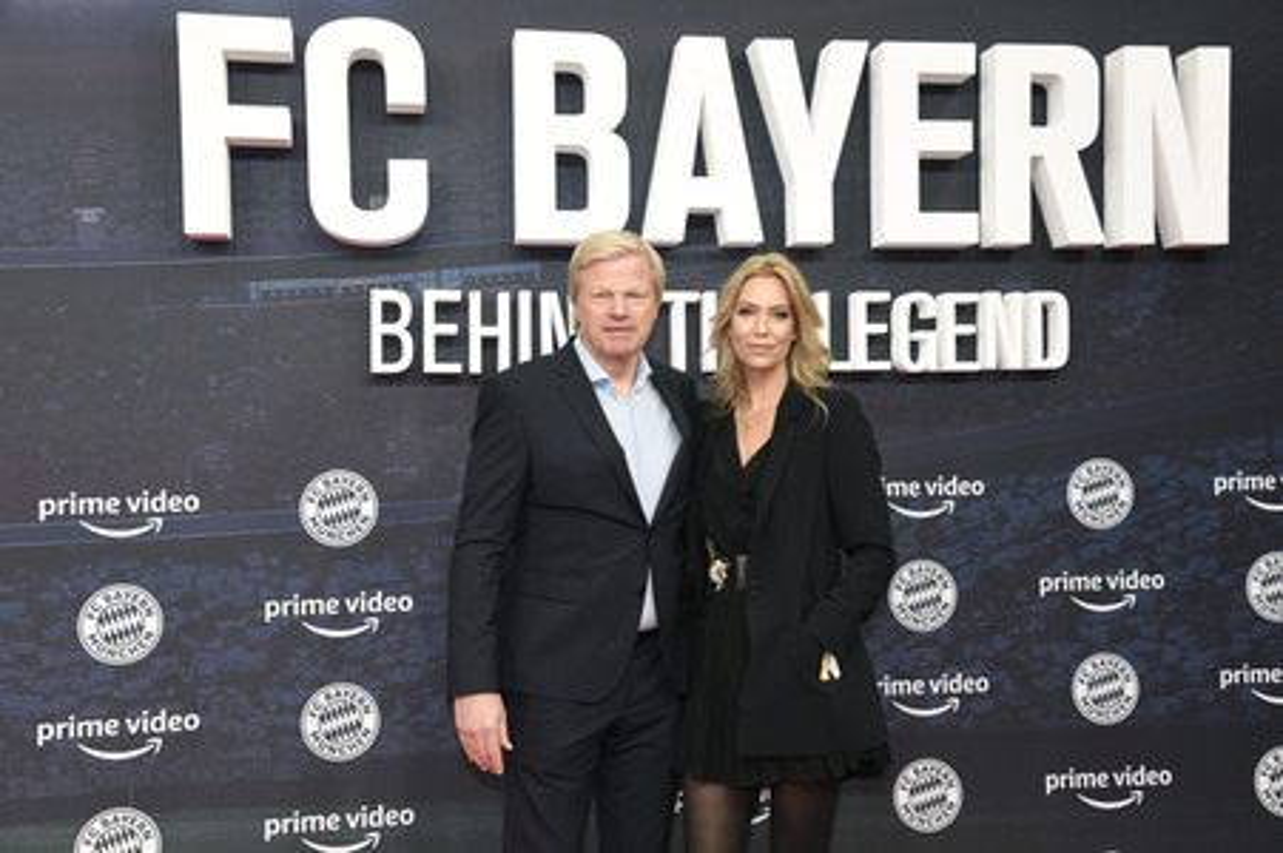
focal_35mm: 40
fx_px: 1424
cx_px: 642
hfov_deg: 48.5
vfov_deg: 33.4
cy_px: 426
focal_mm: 40
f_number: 6.3
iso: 1600
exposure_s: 1/125
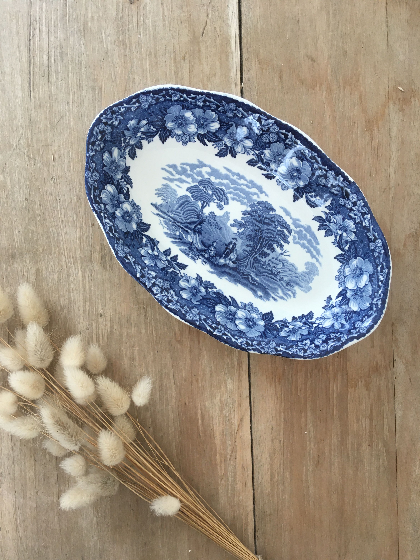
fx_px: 469
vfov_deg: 61.7
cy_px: 280
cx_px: 210
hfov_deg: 48.2
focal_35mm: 29
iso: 25
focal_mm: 4.15
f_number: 2.2
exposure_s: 1/33
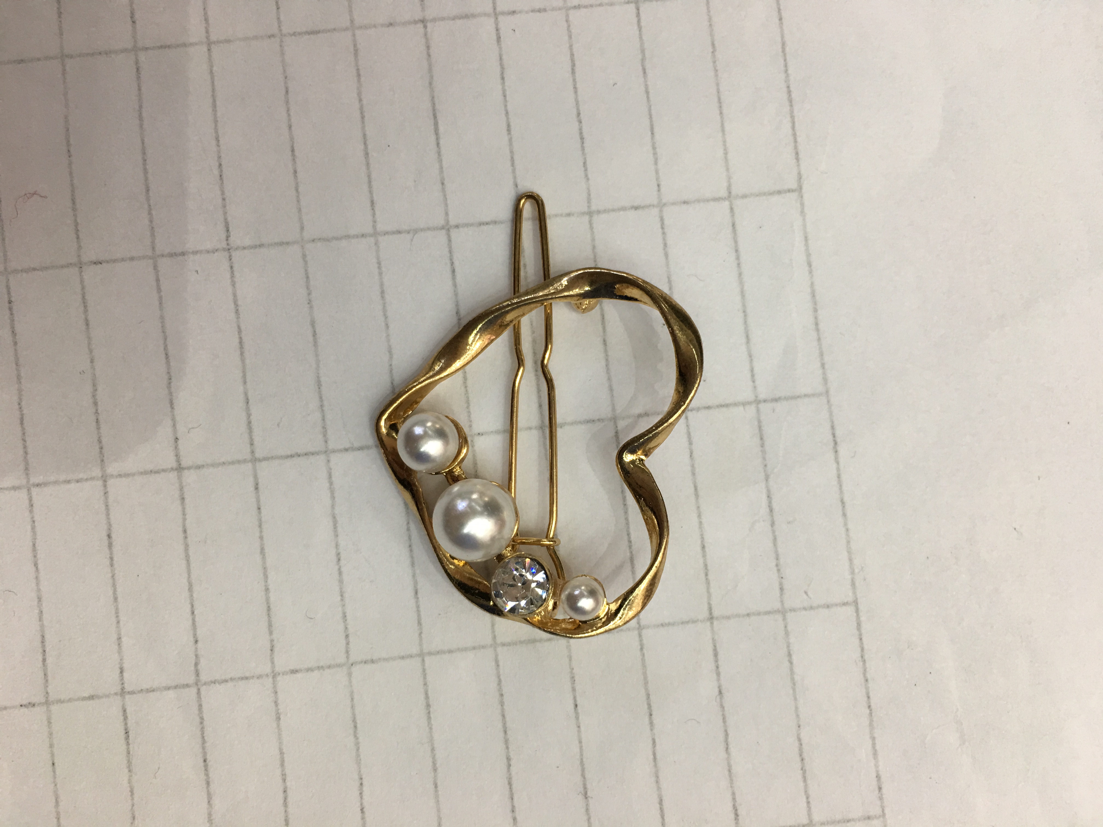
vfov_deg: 48.2
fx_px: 924
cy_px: 414
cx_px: 552
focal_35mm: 29
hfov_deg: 61.7
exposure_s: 1/33
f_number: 2.2
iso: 40
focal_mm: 4.15
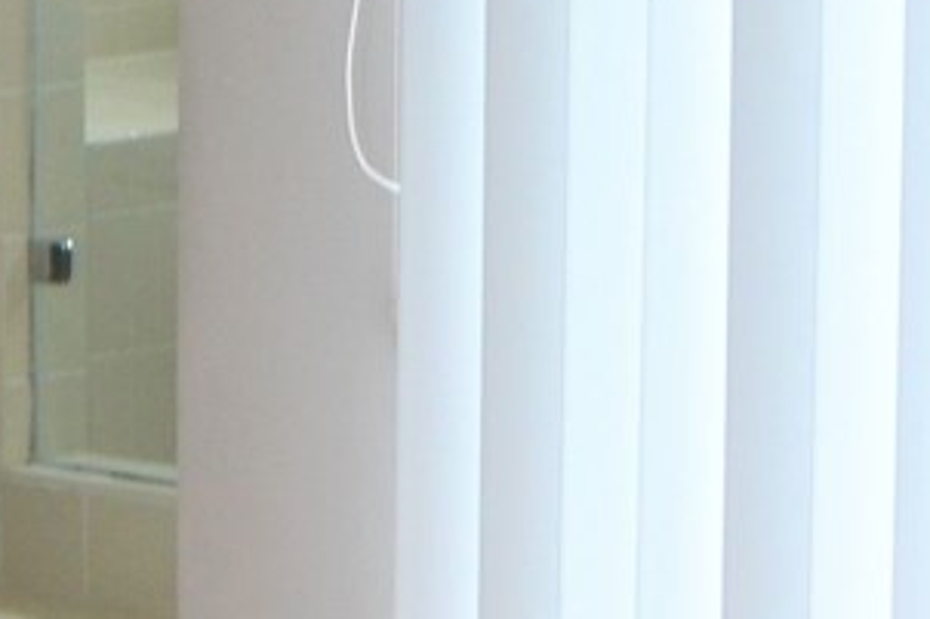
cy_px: 114
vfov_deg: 5.3
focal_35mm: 259
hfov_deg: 7.9
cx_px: 690
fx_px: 6687
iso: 400
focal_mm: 24
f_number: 4.5
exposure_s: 1/80
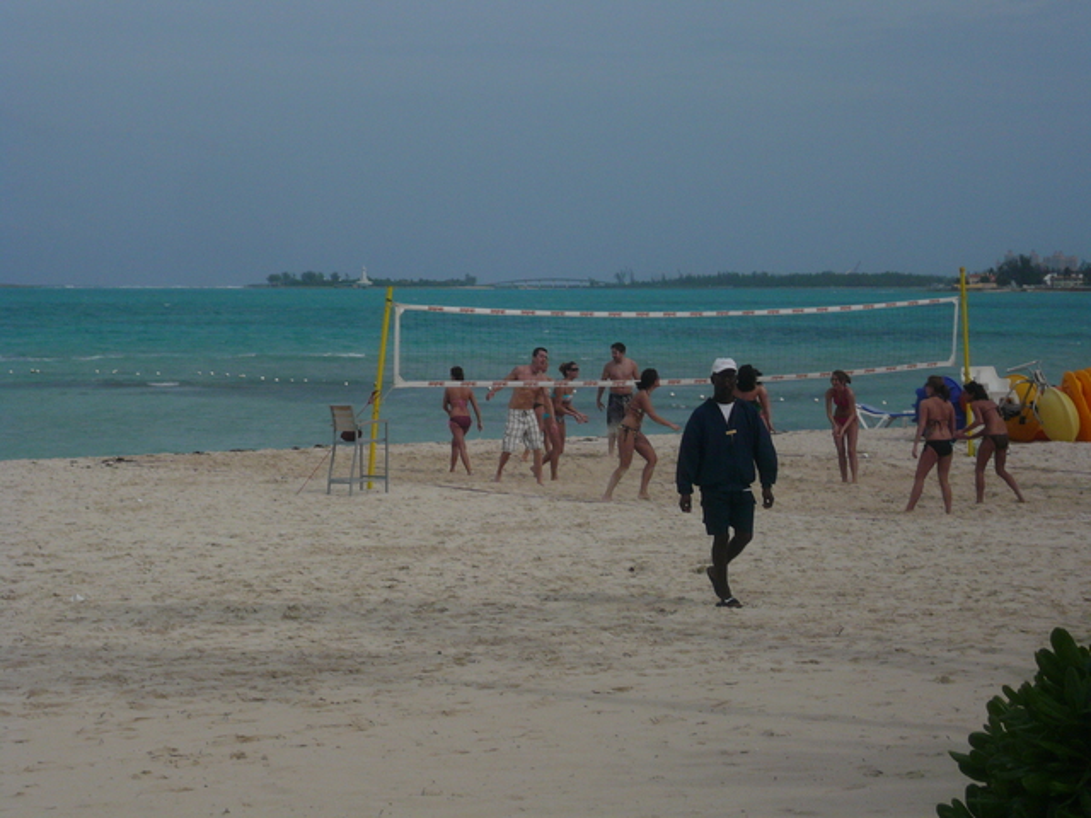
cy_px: 409
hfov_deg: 21.1
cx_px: 546
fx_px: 2931
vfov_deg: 15.9
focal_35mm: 93
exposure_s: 1/200
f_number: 16
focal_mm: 15.5
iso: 100
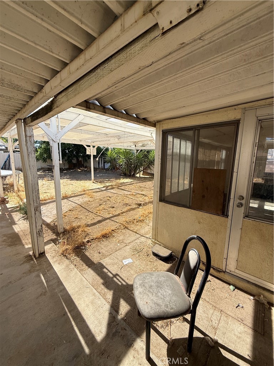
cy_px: 183
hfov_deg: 85.7
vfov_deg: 102.1
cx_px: 137
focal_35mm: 14
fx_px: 148
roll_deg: -0.8
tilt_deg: -6.7
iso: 50
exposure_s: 1/770
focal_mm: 2.22
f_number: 2.2
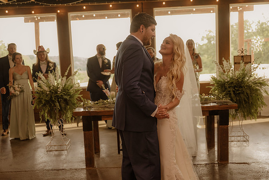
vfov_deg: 30.6
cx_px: 126
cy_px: 94
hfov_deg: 44.6
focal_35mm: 44
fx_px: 328
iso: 1000
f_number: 2.8
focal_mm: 41
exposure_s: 1/250
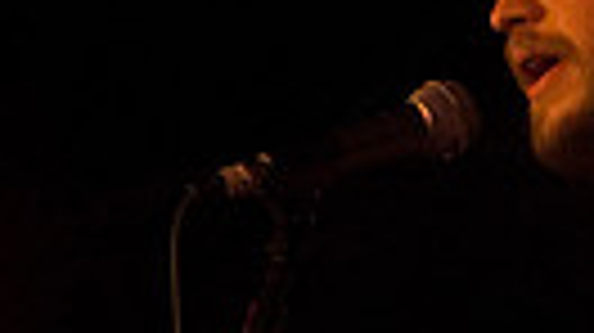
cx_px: 601
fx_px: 4391
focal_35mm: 279
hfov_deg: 7.7
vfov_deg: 4.3
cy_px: 662
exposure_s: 1/50
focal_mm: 52
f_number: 2.8
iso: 1600
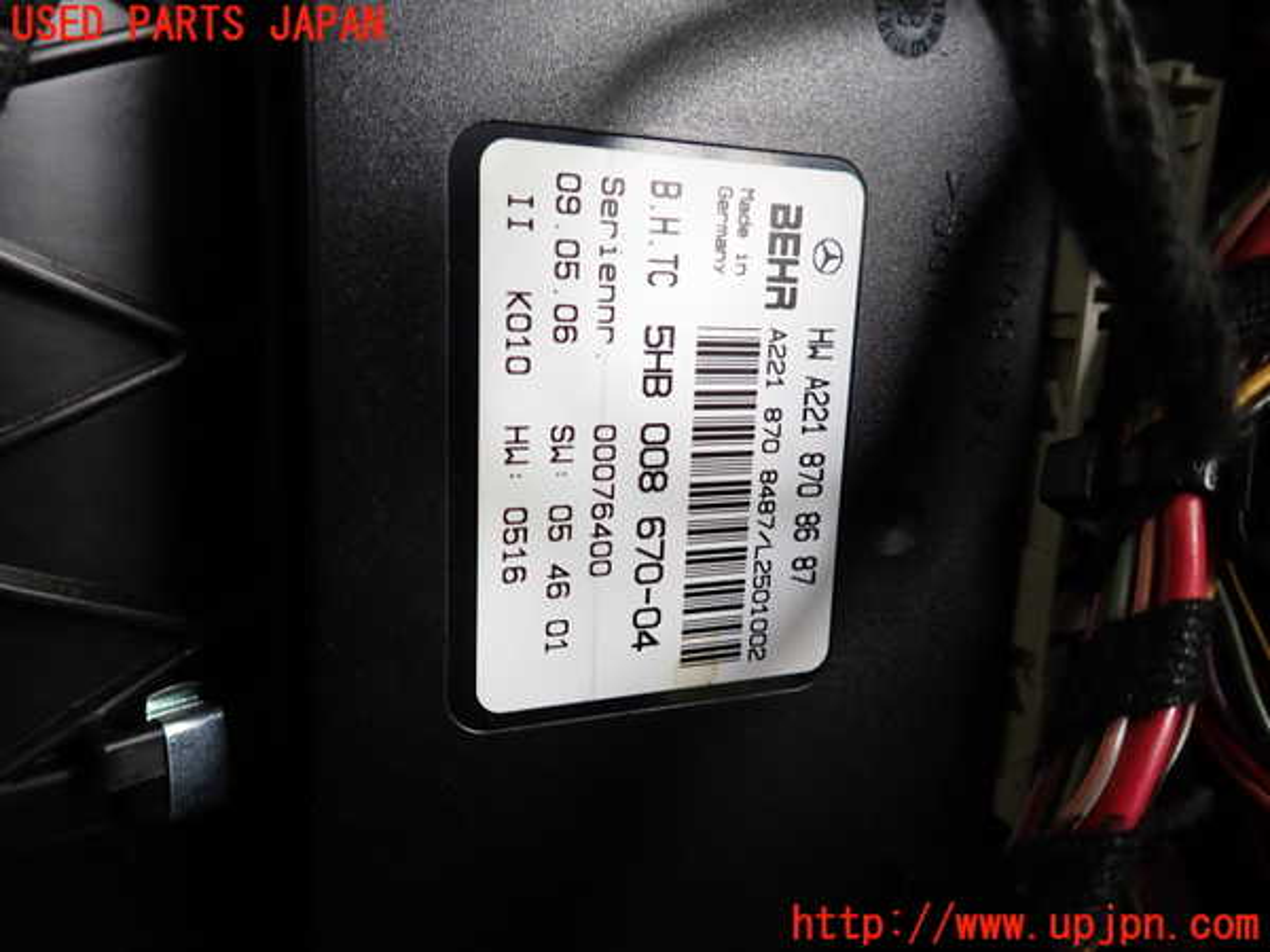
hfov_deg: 69.4
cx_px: 635
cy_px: 476
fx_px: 917
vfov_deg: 54.9
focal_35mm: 25
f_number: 2
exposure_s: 1/40
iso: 200
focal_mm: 4.5
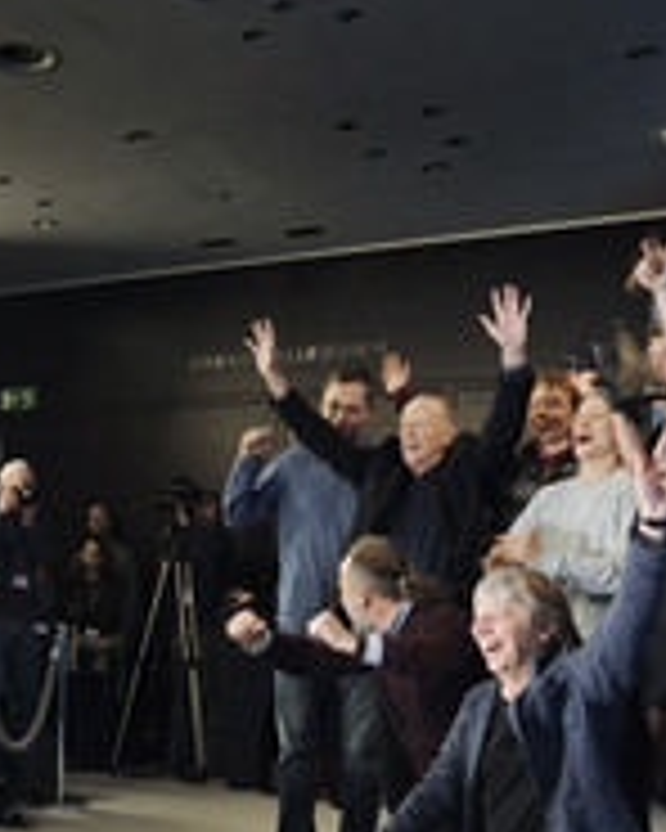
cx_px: 142
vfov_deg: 33.7
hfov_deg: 27.1
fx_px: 1355
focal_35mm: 55
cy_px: 589
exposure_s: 1/50
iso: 200
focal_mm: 24
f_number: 7.1
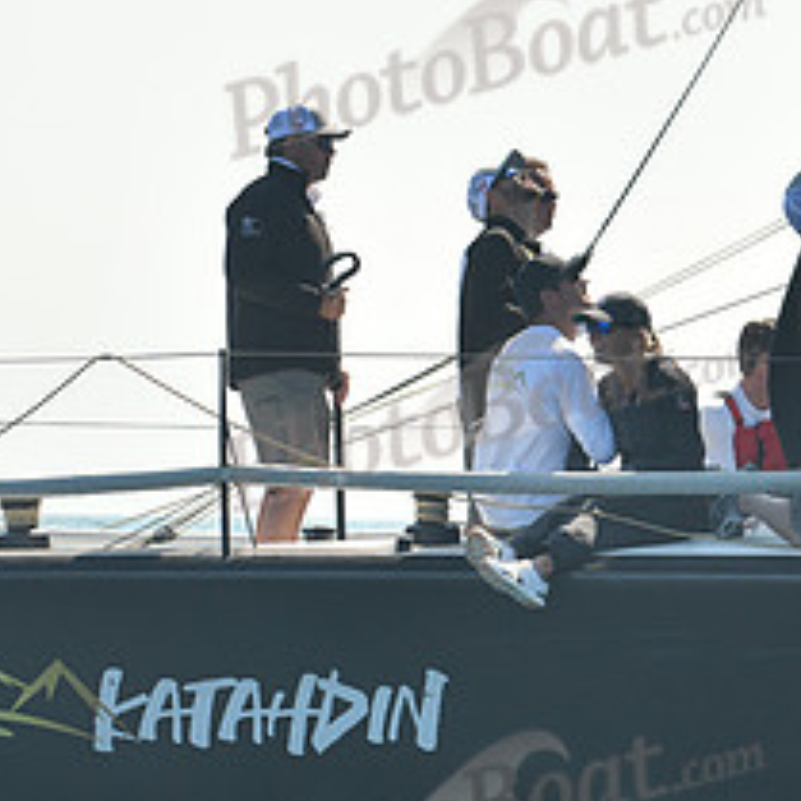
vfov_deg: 8.2
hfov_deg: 8.2
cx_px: 966
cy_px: 558
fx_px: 5550
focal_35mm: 212
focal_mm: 90
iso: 320
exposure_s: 1/640
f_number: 4.5
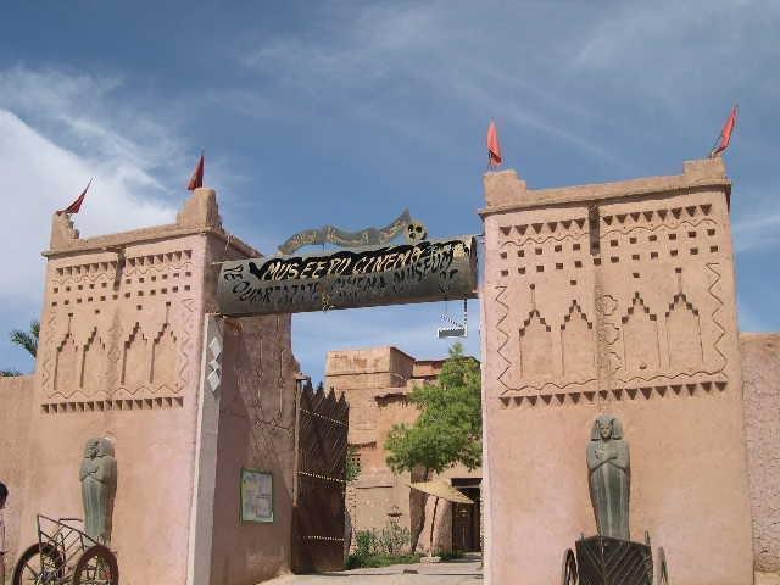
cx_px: 390
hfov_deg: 49.0
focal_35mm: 38
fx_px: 856
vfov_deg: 37.7
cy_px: 292
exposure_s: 1/292
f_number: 7.6
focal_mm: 8
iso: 100
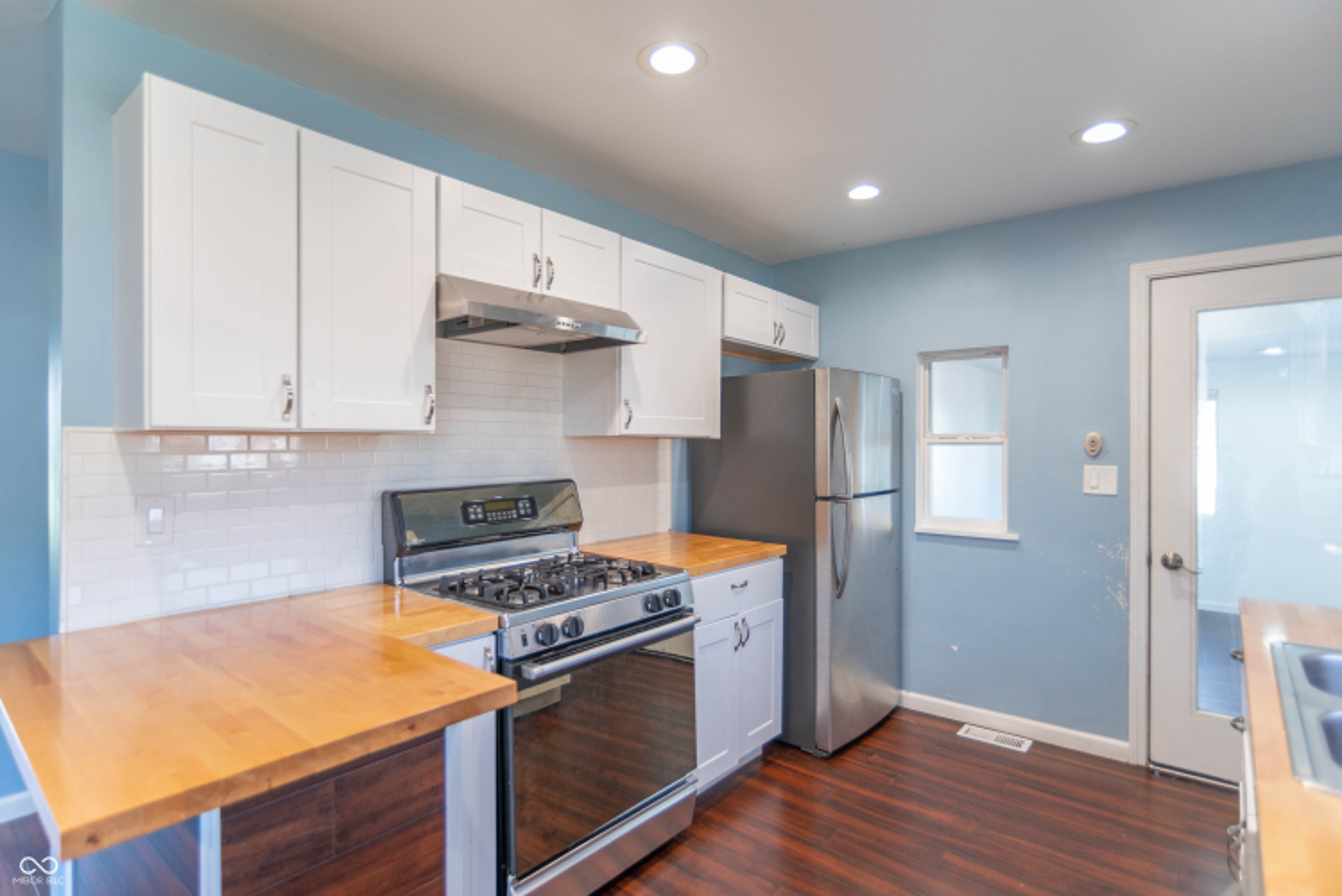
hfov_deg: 90.0
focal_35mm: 18
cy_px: 448
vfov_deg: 67.4
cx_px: 671
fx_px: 671
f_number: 3.5
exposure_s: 1/50
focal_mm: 18
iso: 320
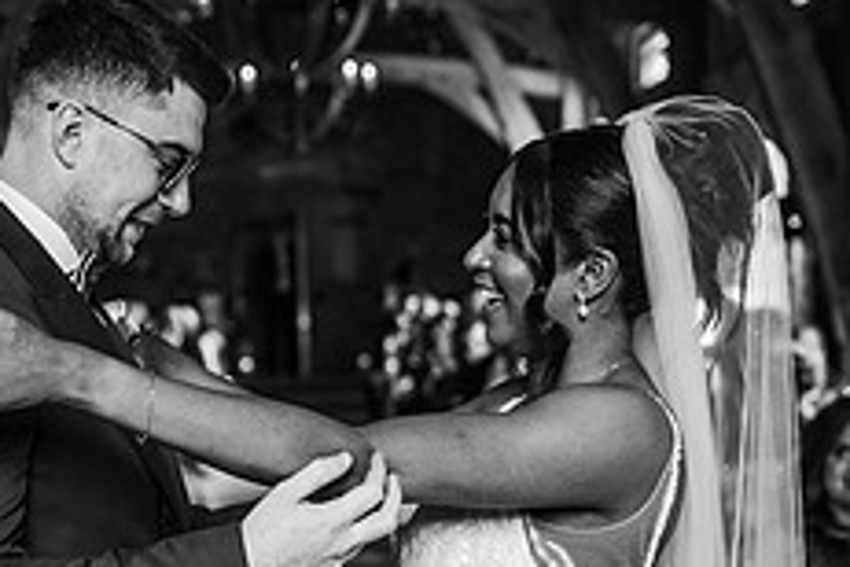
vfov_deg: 15.5
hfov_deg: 22.6
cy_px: 434
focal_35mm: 88
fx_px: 2078
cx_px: 103
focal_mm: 35
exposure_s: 1/200
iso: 640
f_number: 2.2
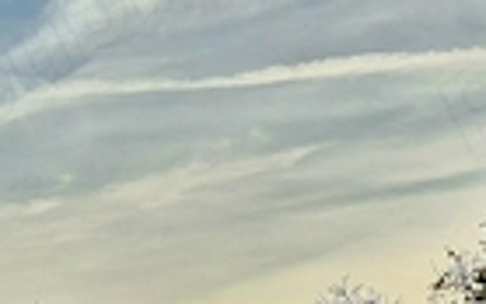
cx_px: 416
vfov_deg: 11.6
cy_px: 535
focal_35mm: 105
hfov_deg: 19.5
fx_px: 1391
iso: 25
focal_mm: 5.4
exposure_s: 1/1667
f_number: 1.8
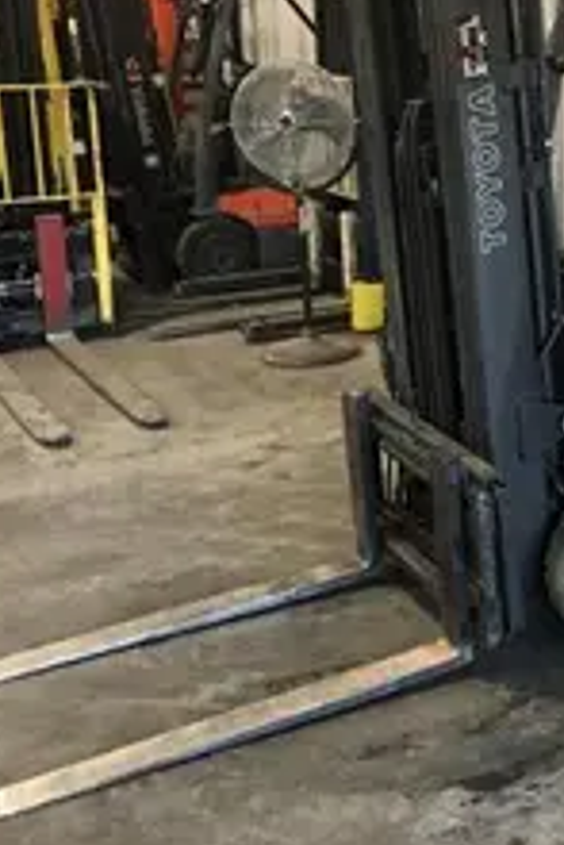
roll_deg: +1.2
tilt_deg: -13.0
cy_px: 292
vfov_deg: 37.2
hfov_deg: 24.1
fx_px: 1243
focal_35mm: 53
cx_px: 602
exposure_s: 1/15
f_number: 1.8
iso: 50
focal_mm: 4
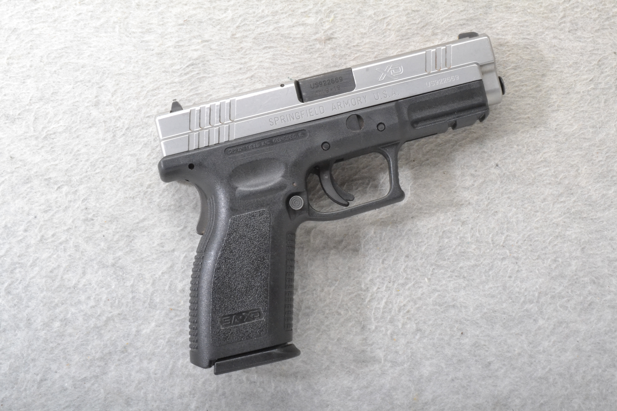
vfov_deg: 25.1
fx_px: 925
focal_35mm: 54
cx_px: 308
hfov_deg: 36.9
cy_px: 206
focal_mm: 36
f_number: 20
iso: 3200
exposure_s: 1/160
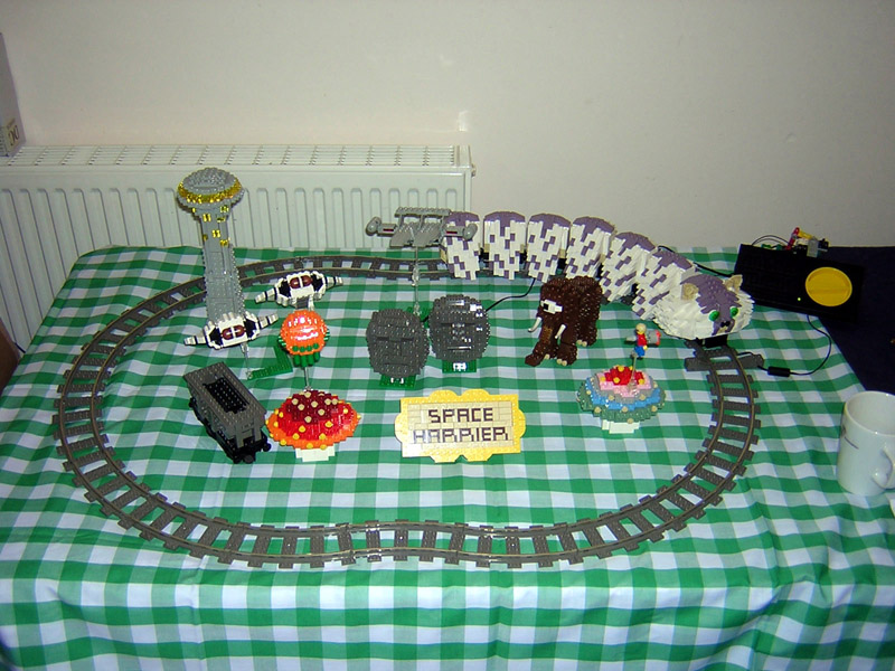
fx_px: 931
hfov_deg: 51.4
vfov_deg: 39.7
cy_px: 336
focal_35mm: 36
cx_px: 448
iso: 100
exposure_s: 1/60.1
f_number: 2.6
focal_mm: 4.7
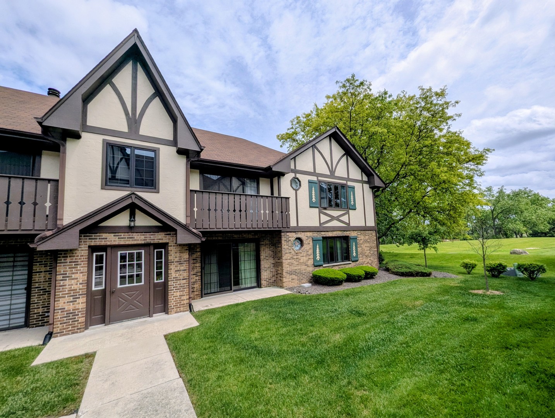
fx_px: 209
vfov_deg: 90.1
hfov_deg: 106.1
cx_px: 278
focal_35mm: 13
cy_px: 209
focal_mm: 1.95
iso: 49
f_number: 2.2
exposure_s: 1/2611
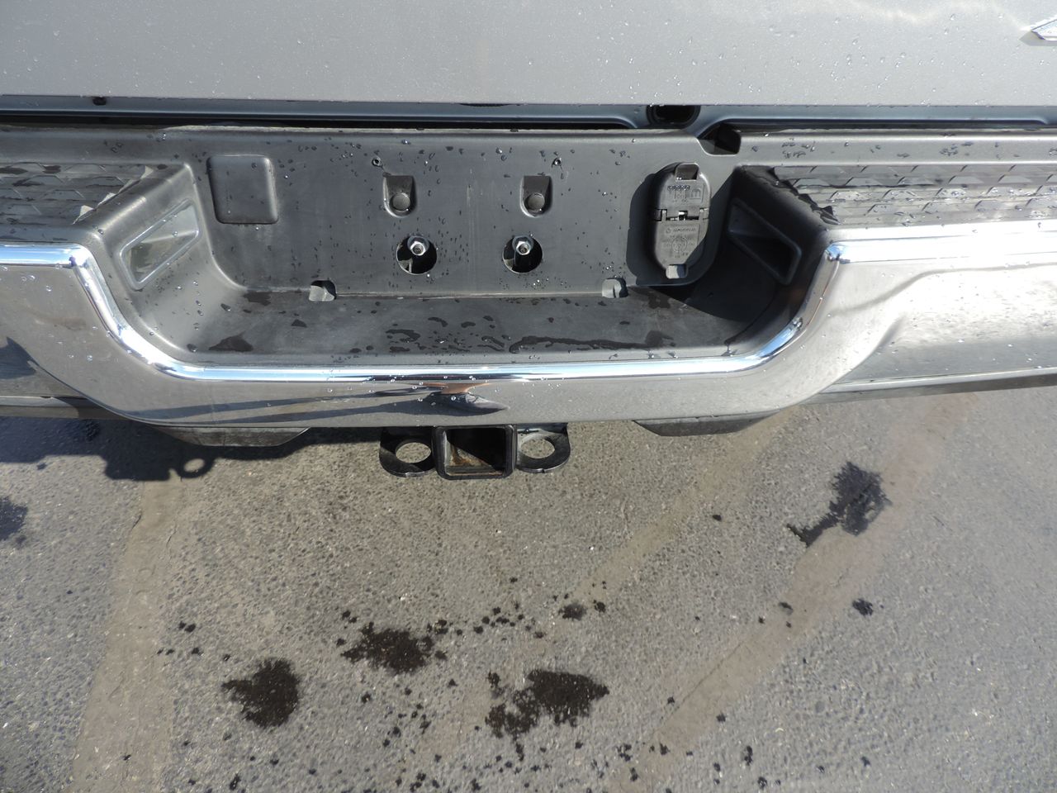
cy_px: 396
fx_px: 733
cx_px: 528
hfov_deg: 71.6
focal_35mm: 24
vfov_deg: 56.8
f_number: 3
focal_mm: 4.3
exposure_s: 1/400
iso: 80
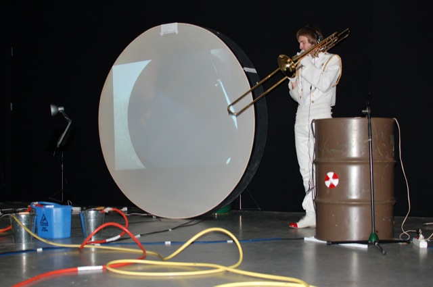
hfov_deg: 37.9
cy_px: 144
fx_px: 631
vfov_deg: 25.7
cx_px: 216
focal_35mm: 52
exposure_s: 1/60
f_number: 3.5
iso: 400
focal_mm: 35
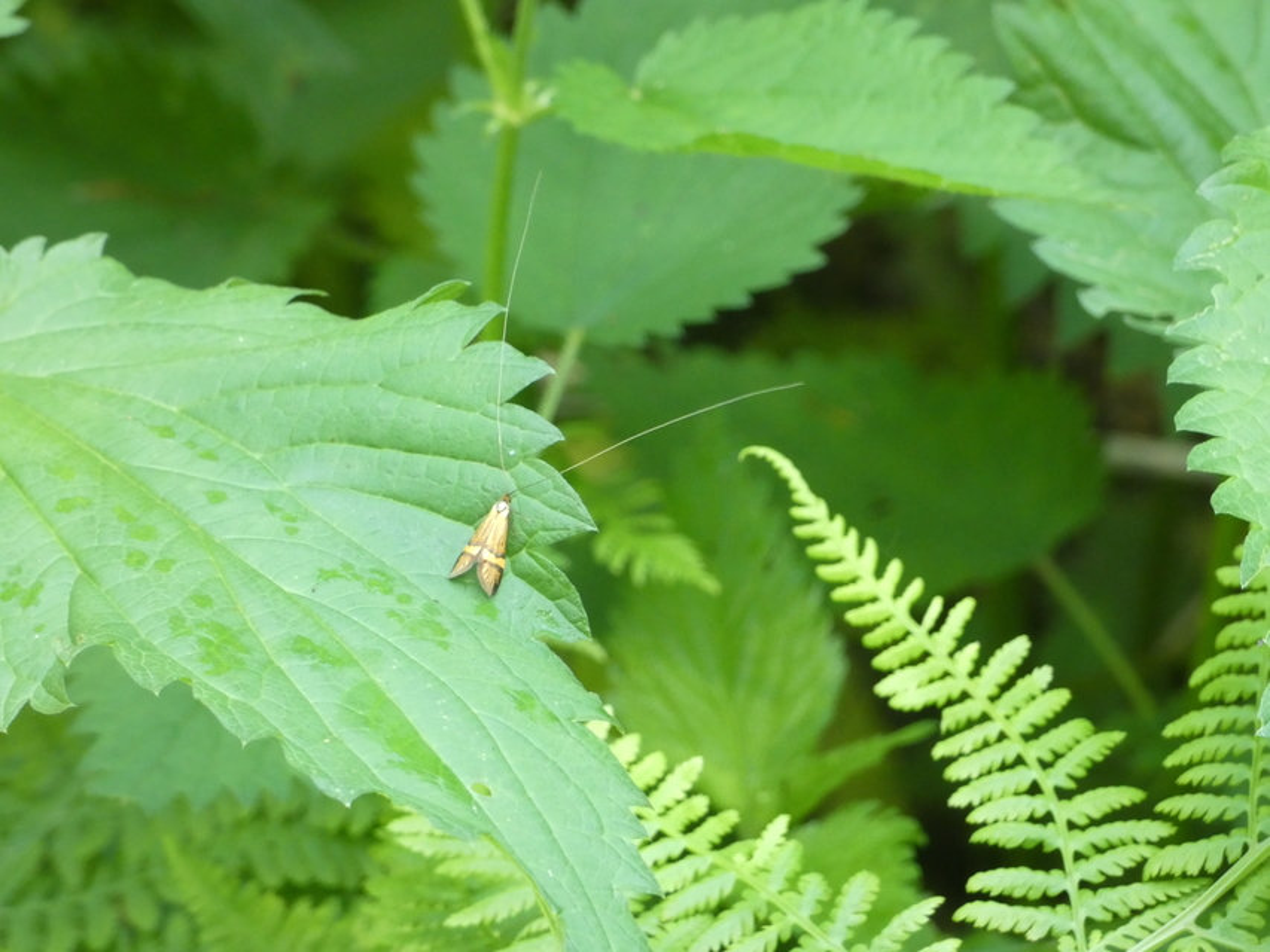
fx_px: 12439
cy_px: 476
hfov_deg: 5.8
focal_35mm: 339
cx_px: 635
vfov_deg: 4.4
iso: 640
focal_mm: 60.8
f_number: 5.6
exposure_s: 1/80
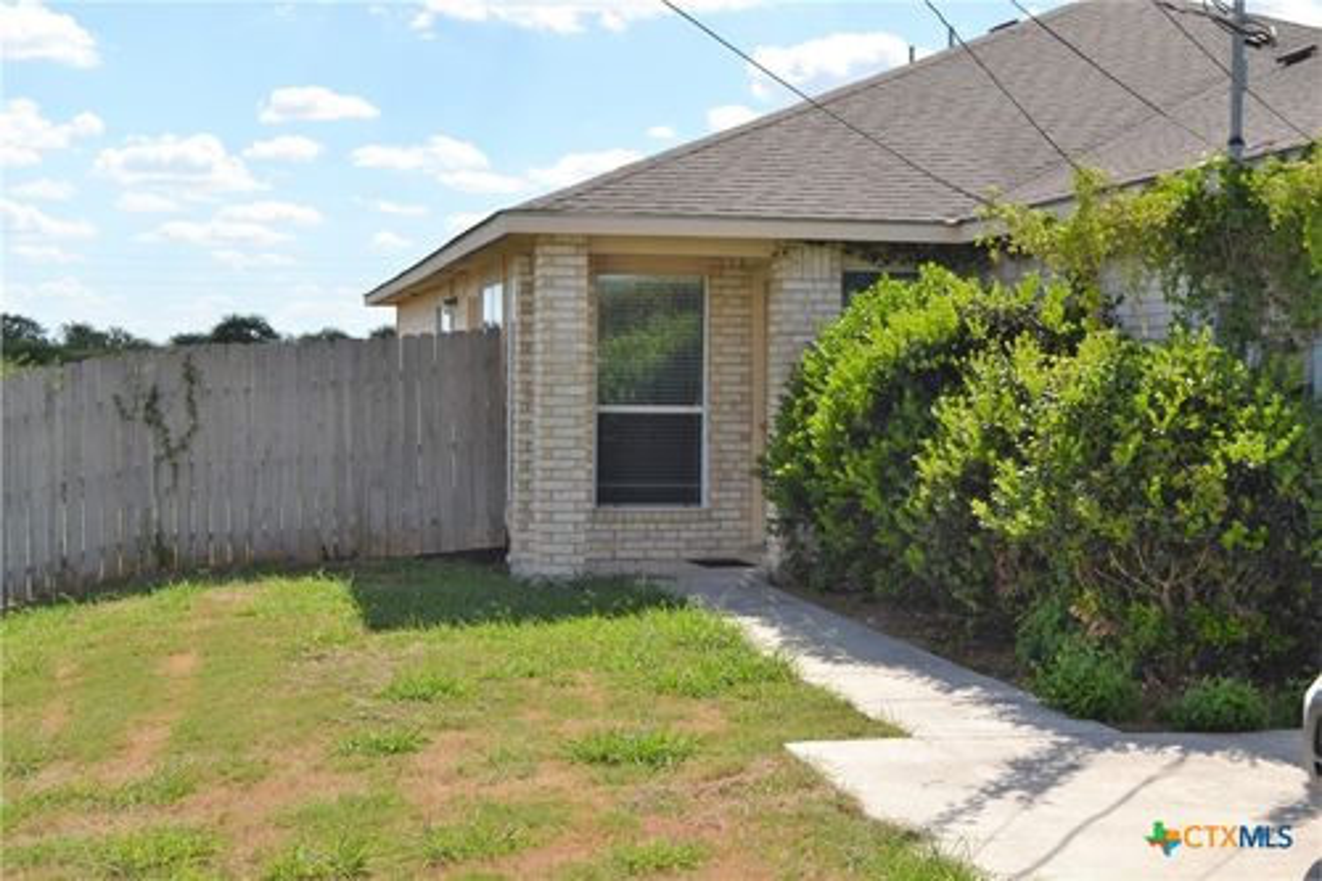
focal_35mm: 54
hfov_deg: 36.9
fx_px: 1982
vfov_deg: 25.0
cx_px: 661
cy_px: 440
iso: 100
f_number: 7.1
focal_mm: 36
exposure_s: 1/200
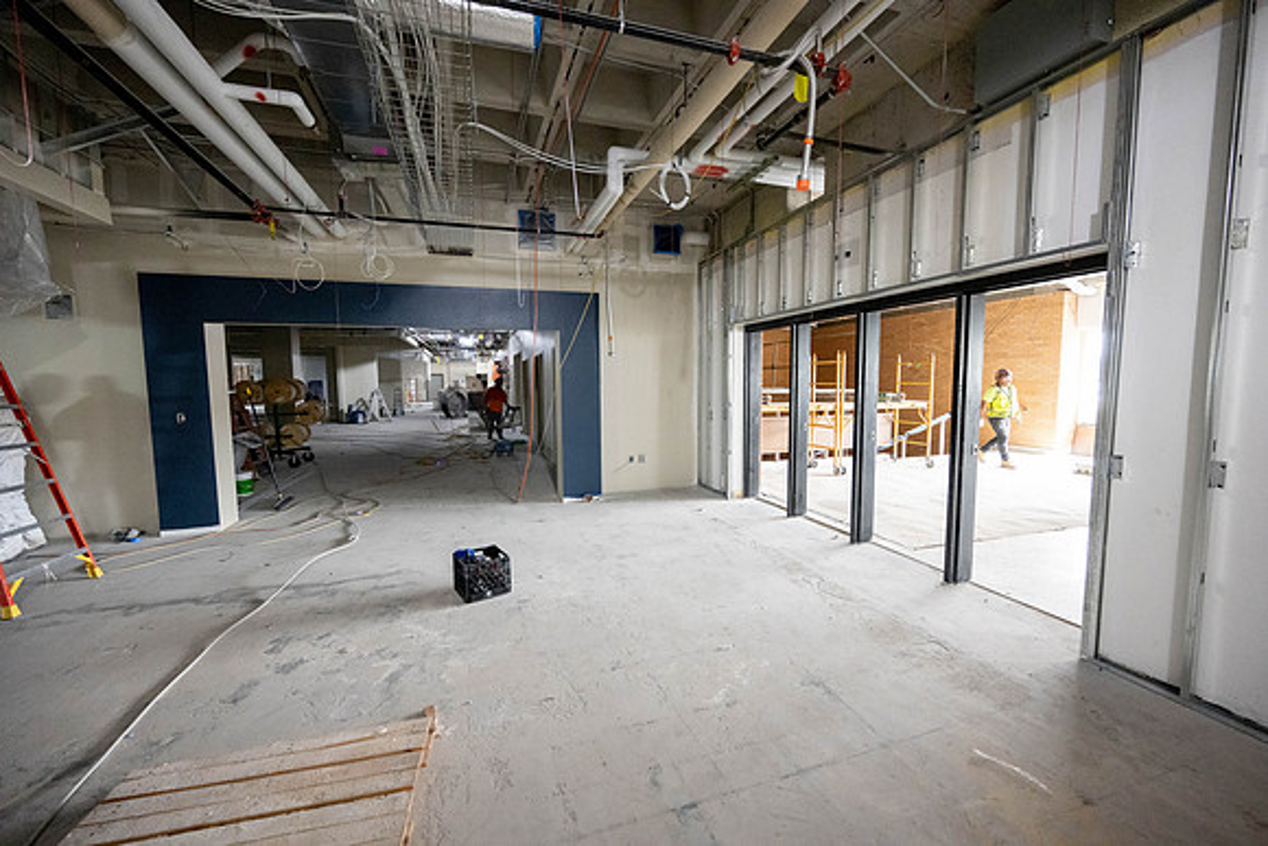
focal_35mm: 14
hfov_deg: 104.2
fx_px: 493
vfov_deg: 81.2
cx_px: 634
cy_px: 423
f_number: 4.5
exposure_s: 1/320
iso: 5000
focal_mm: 14
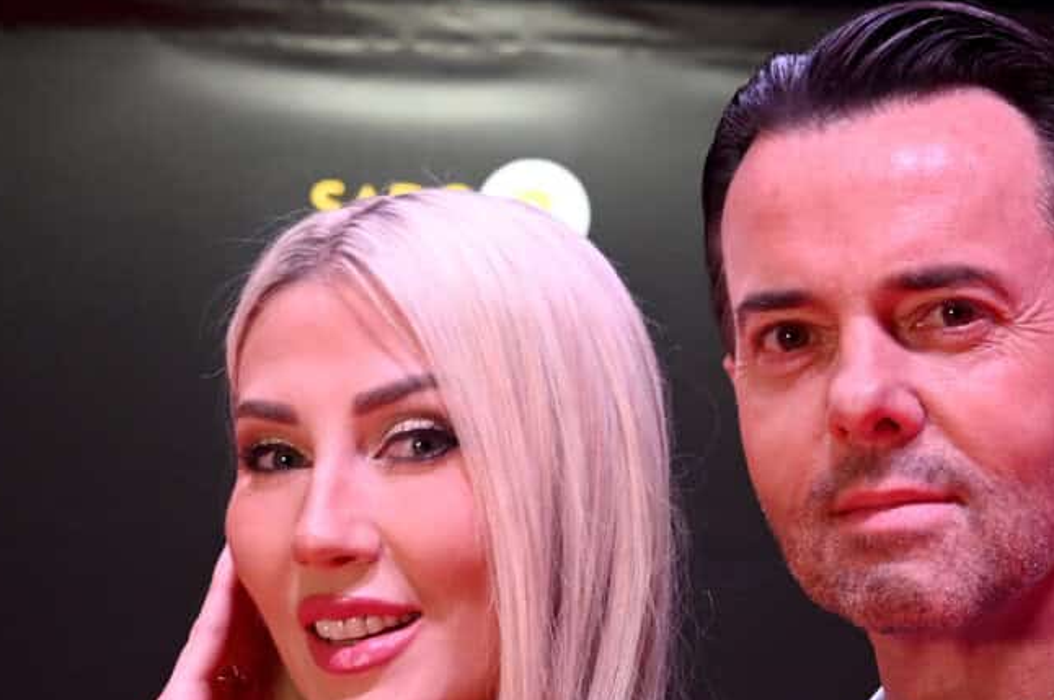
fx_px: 5556
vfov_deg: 7.2
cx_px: 561
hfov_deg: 10.8
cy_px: 705
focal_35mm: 190
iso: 2000
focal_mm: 68
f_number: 6.3
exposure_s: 1/60
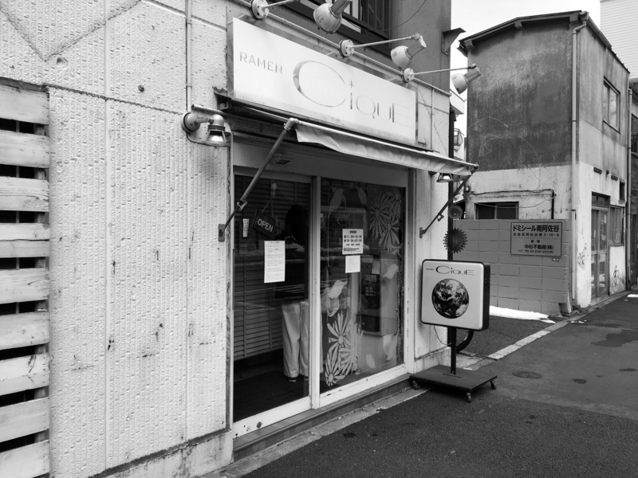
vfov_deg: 48.2
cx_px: 319
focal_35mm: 29
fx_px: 534
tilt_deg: -1.9
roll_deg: -0.7
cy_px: 239
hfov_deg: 61.7
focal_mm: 4.15
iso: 25
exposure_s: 1/306
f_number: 2.2
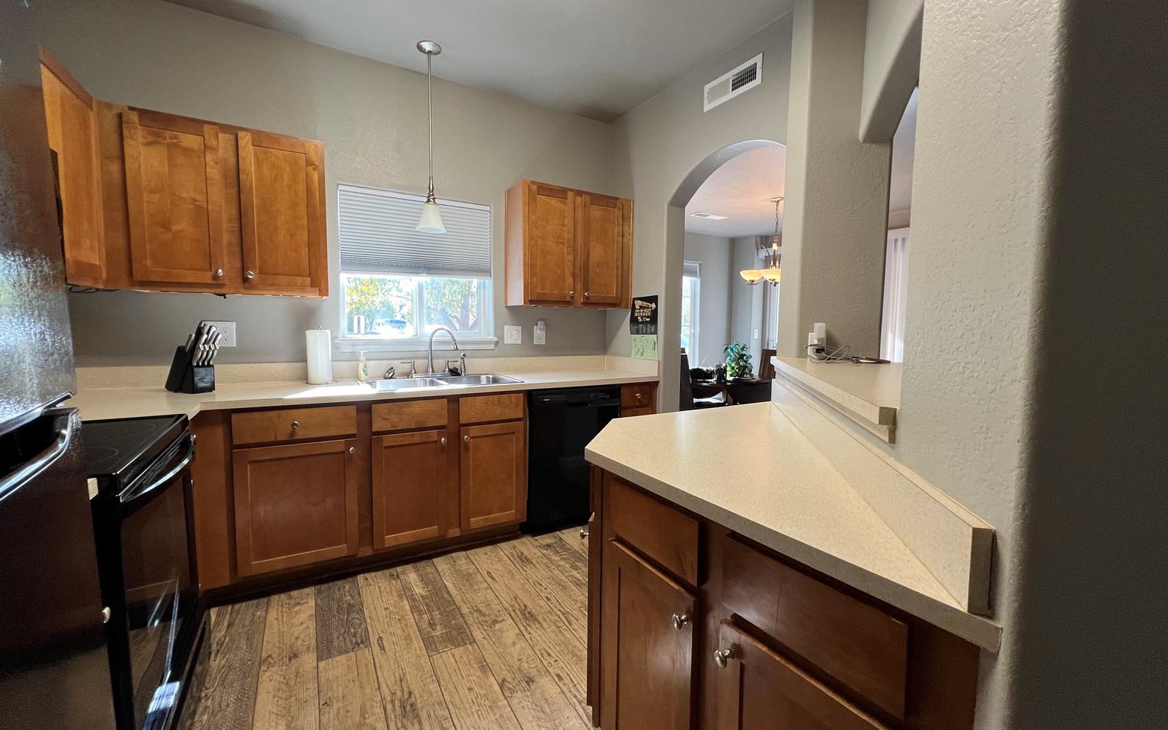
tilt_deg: -4.3
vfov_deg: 78.6
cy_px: 363
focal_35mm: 14
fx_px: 446
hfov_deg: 105.3
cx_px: 590
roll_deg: -1.8
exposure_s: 1/120
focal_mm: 1.57
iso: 125
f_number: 1.8
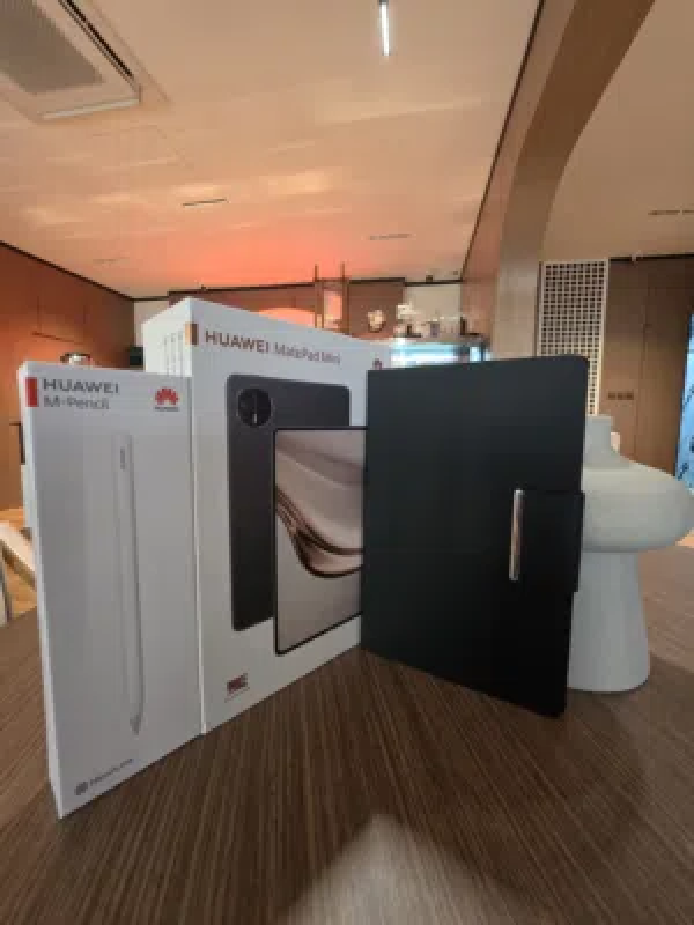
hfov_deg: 89.9
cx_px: 347
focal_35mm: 13
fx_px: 348
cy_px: 462
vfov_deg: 106.2
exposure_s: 1/50
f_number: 1.9
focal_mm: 2.2
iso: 250
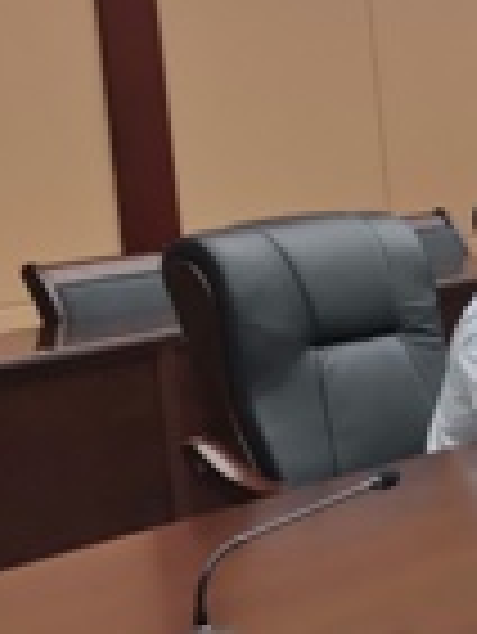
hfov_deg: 10.0
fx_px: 2165
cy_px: 382
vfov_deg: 16.7
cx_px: 1341
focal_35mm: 118
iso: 64
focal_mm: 4.75
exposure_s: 1/100
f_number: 1.8
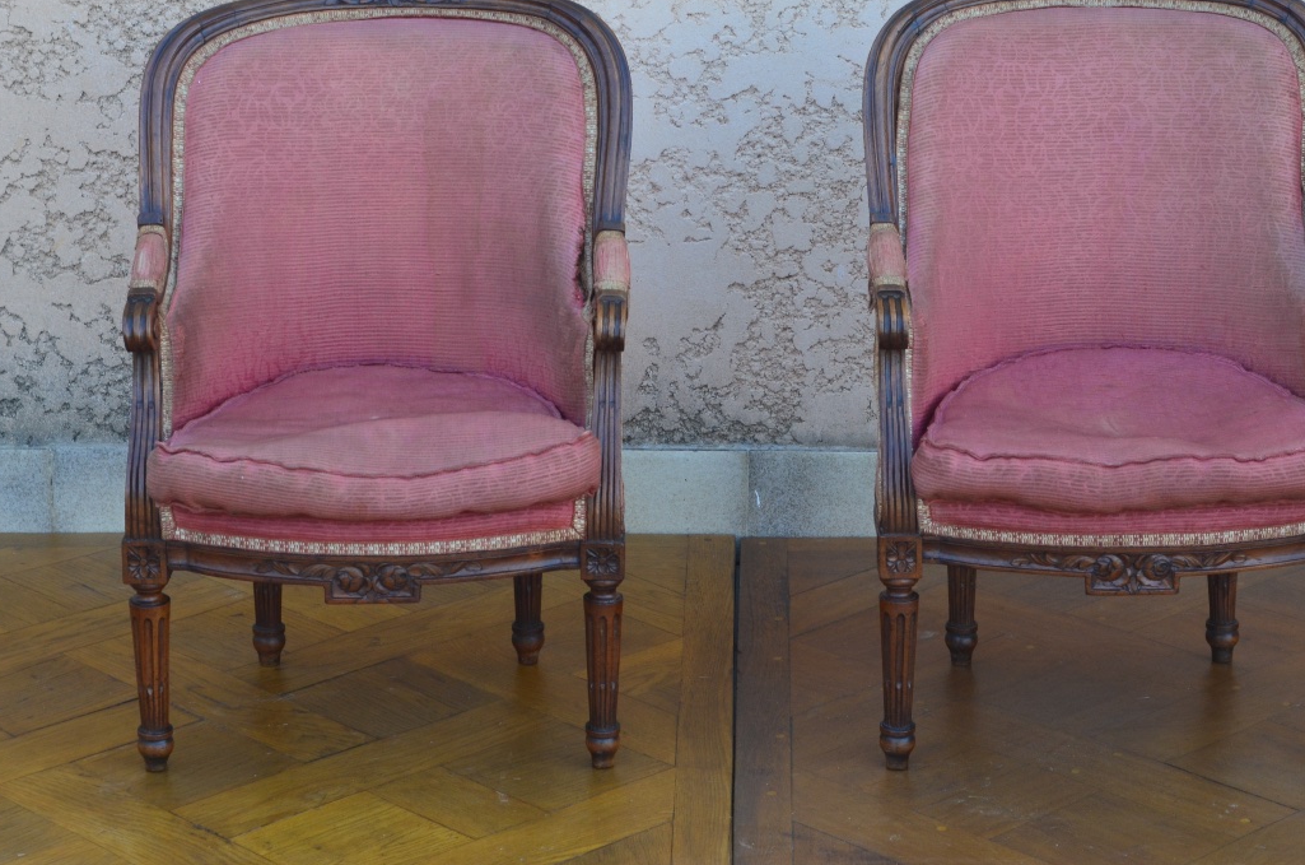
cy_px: 373
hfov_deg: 21.1
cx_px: 726
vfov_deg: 14.1
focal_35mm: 97
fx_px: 3494
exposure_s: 1/60
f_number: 10
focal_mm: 55
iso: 400
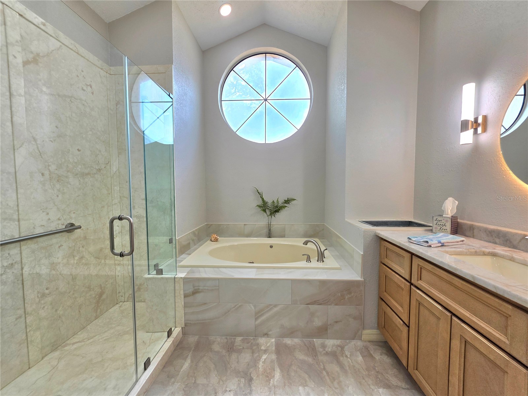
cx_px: 264
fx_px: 198
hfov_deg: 106.2
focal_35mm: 13
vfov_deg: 89.9
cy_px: 198
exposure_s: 1/120
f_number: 1.9
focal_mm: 2.2
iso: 50
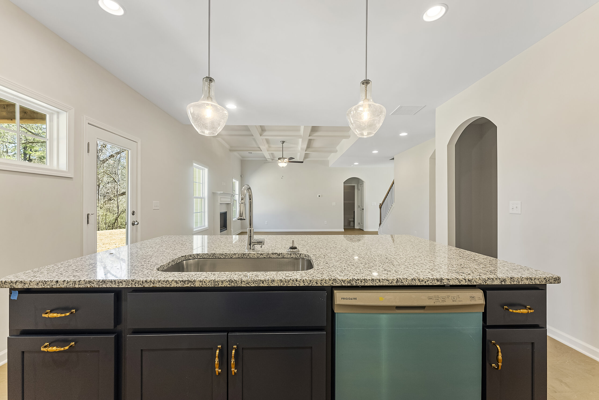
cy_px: 200
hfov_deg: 104.2
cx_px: 300
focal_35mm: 14
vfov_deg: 81.3
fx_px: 233
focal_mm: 14
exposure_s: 1/13
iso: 400
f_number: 7.1
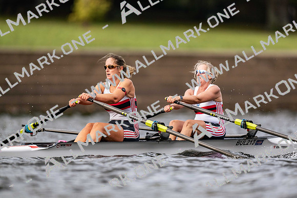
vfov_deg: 2.3
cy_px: 99
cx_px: 148
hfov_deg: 3.4
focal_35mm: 600
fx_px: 4953
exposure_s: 1/2500
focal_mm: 600
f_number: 4
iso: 800
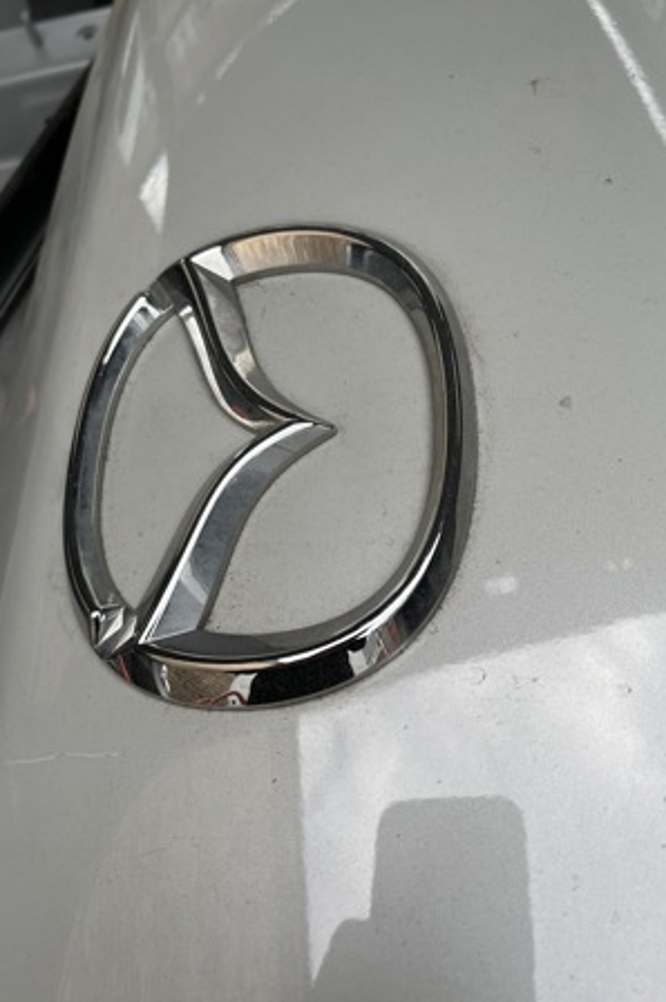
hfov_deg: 44.9
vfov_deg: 63.7
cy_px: 492
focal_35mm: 29
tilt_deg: -63.9
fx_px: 806
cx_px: 329
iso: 50
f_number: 1.6
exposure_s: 1/425
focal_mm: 5.1
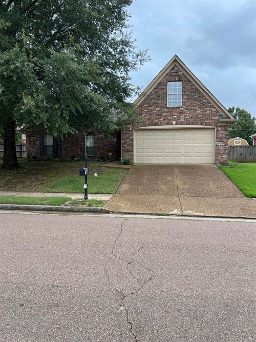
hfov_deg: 53.0
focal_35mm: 26
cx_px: 128
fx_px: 256
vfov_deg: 67.3
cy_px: 171
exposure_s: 1/1468
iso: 50
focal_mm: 5.7
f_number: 1.5
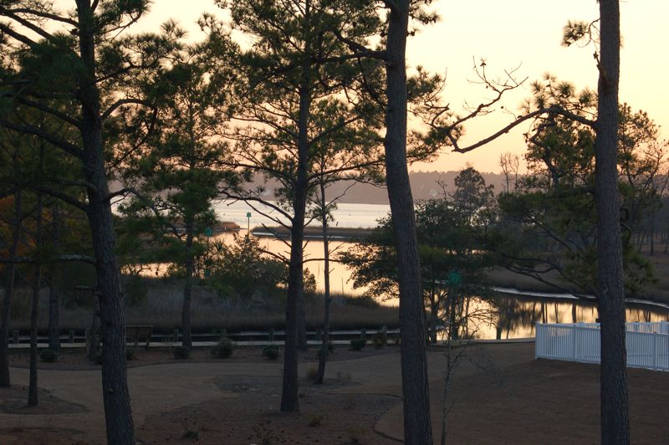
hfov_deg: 17.1
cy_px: 222
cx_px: 334
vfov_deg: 11.4
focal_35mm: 120
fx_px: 2228
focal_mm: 80
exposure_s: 1/125
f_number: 9
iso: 400
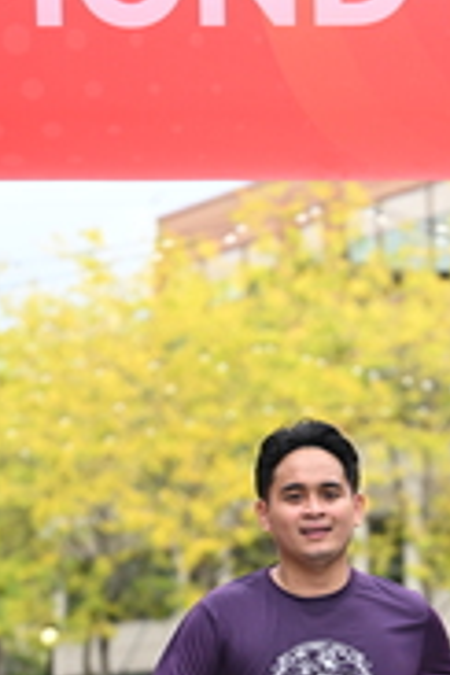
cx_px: 345
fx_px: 3937
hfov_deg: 6.5
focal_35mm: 210
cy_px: 616
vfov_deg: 9.8
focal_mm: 70
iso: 640
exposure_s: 1/2000
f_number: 2.8
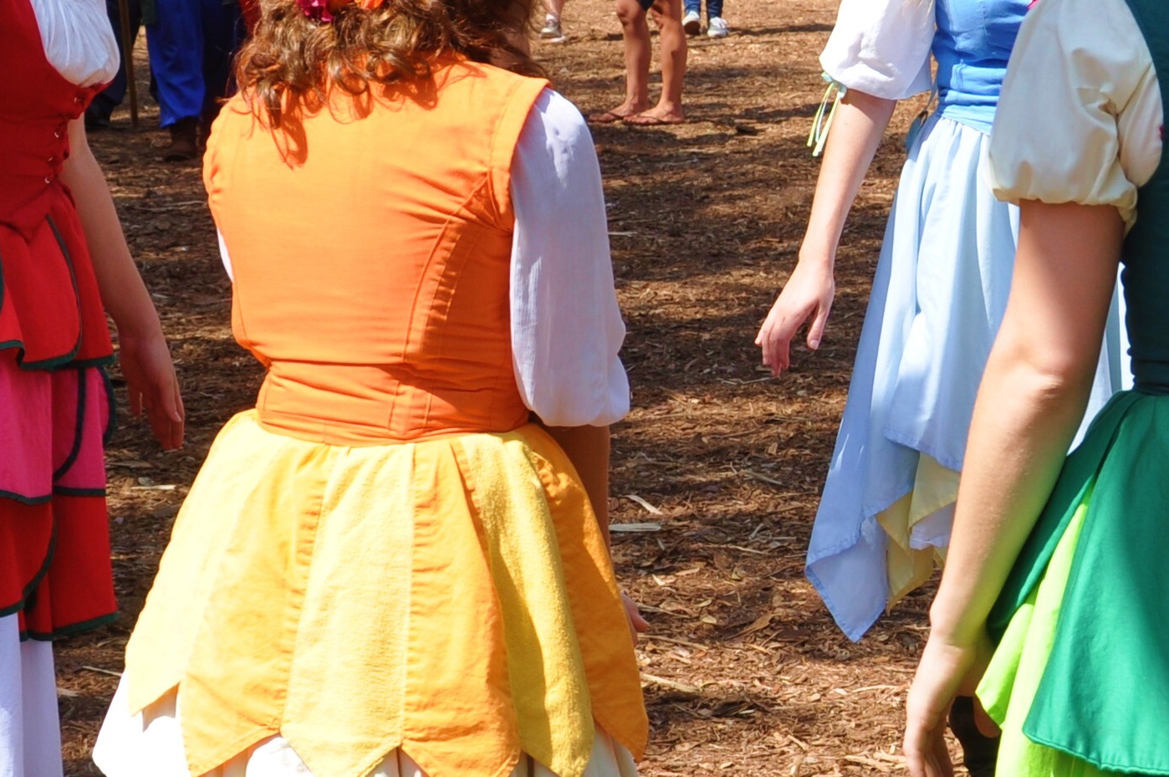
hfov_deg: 14.7
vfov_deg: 9.9
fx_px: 4476
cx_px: 1140
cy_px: 391
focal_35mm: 138
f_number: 9
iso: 200
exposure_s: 1/320
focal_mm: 30
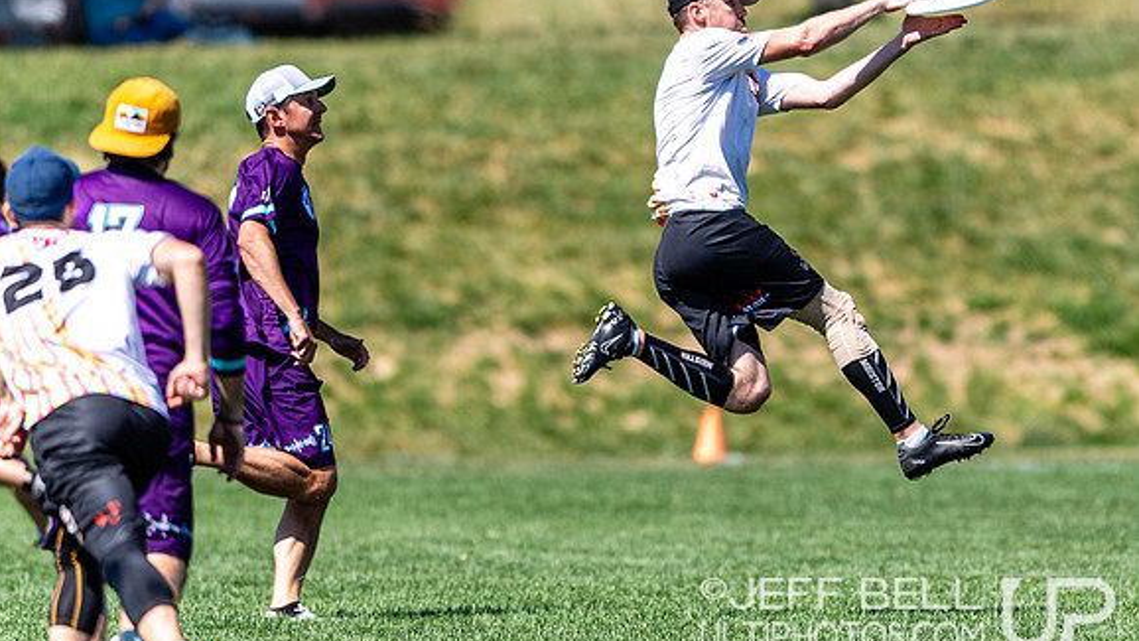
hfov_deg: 2.6
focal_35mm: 838
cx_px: 731
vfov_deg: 1.4
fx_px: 25307
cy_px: 240
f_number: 2.8
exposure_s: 1/2500
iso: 100
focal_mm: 400
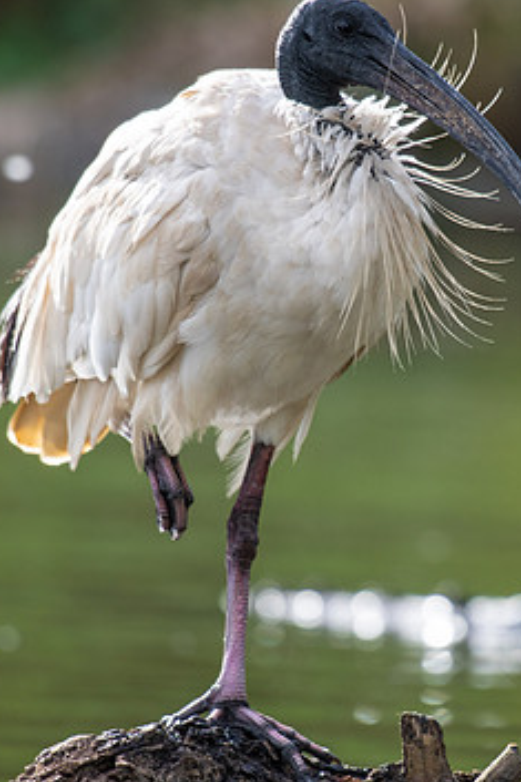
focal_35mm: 802
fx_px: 17426
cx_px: 320
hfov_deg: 1.7
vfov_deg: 2.6
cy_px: 375
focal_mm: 410
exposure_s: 1/500
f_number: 5.6
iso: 280
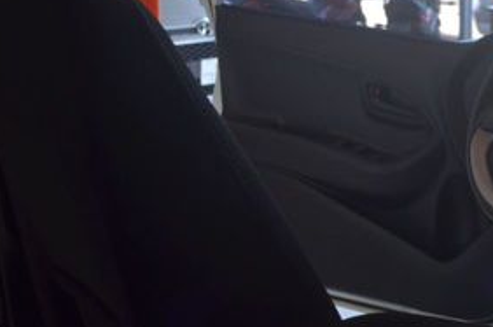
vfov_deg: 19.8
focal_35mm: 68
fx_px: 930
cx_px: 495
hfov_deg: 27.9
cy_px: 94
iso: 500
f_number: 3.8
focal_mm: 20
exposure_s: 1/125
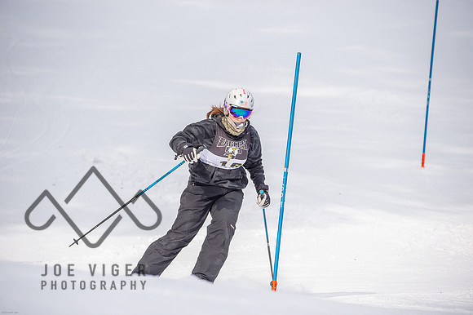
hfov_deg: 6.7
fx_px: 4071
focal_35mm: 310
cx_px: 236
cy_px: 158
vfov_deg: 4.4
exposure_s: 1/1250
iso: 500
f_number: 6.3
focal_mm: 310
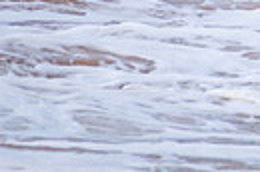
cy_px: -187
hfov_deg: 0.6
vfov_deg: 0.4
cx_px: 576
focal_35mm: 3358
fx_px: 24193
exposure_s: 1/1250
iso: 250
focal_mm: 500
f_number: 5.6
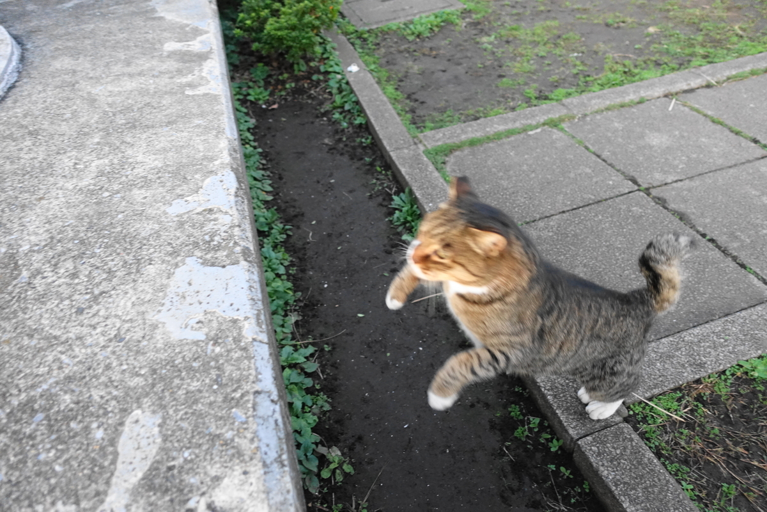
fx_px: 511
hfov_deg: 73.7
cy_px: 256
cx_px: 384
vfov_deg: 53.1
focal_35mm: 24
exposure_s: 1/250
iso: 1250
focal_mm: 8.8
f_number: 1.8
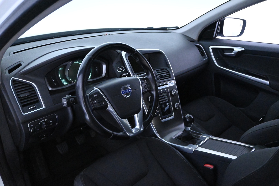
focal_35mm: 29
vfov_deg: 44.6
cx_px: 140
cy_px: 93
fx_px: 227
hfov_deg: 63.2
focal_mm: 19.5
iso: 10000
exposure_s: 1/100
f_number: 3.8
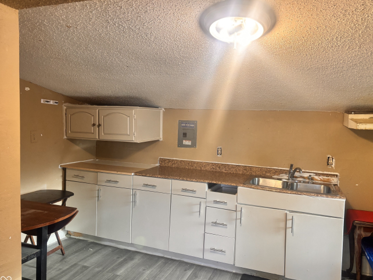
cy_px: 142
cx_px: 189
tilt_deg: -3.5
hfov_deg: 65.3
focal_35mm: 27
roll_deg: -2.1
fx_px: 291
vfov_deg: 51.4
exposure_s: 1/60
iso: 200
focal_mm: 5.96
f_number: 1.6
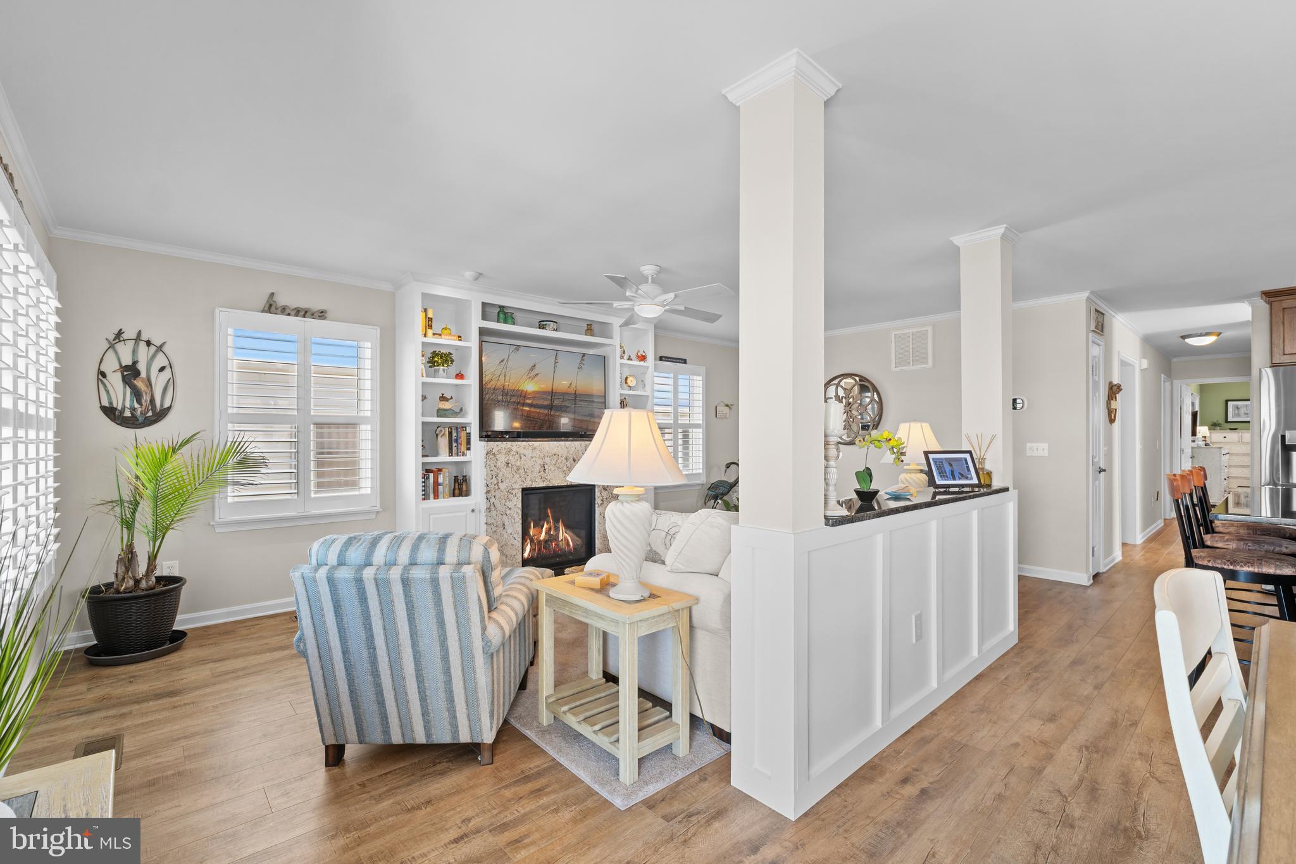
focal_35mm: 16
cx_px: 648
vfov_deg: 74.1
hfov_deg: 97.1
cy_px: 432
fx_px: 572
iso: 200
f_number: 7.1
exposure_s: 1/2.5
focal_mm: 10.6
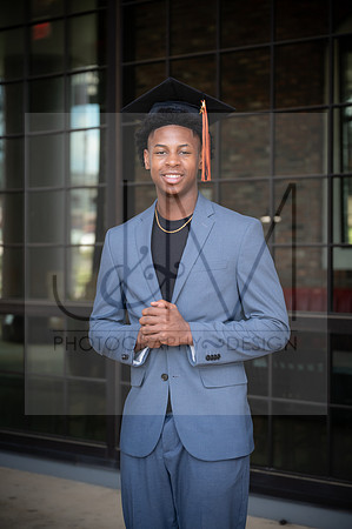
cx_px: 176
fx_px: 941
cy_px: 264
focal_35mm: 64
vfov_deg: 31.5
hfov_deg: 21.2
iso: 250
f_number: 2.8
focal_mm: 64
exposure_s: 1/250
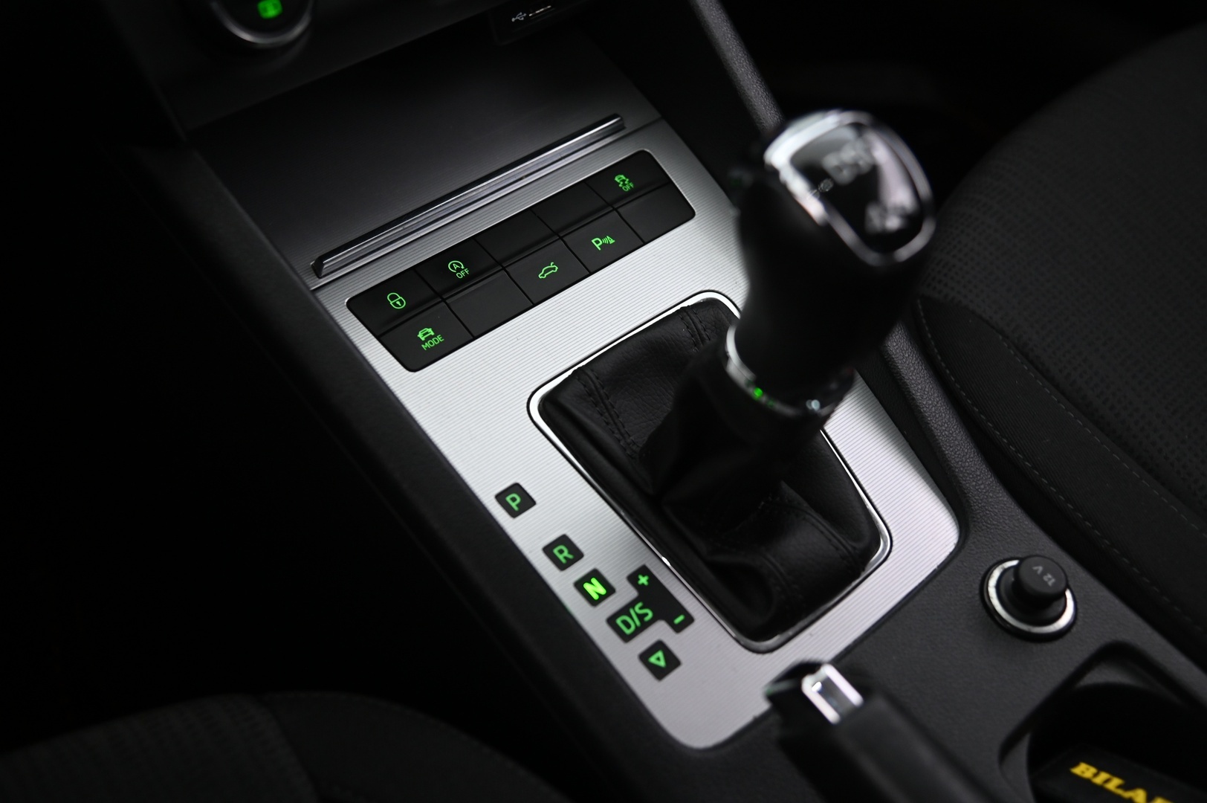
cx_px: 604
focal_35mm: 38
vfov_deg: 35.0
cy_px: 402
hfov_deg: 50.7
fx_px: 1273
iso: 2000
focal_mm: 38
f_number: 4
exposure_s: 1/15
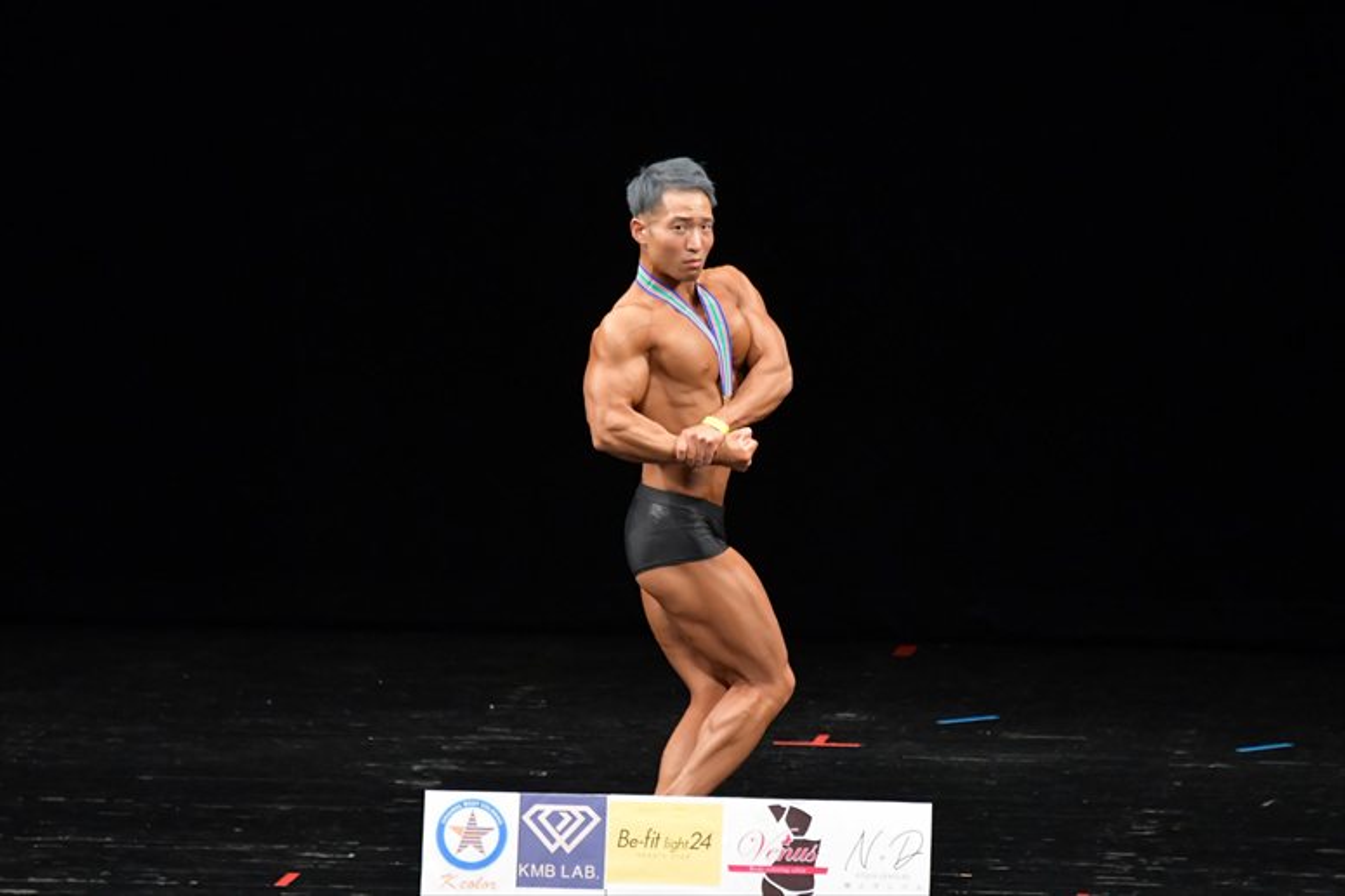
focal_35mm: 285
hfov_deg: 7.2
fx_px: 10643
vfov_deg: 4.8
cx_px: 672
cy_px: 448
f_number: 5.6
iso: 3200
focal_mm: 190
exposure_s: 1/400
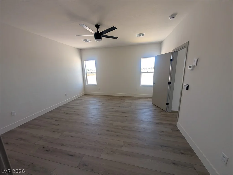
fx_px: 81
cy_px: 88
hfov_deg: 110.5
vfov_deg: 94.6
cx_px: 116
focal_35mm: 12
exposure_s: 1/300
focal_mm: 2.02
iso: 53
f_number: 1.7
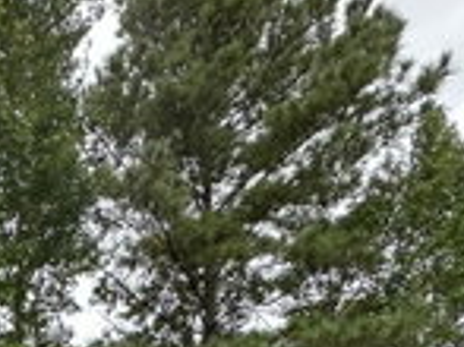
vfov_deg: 18.8
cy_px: 615
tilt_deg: +5.3
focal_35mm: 61
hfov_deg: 26.7
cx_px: -140
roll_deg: -0.2
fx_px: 817
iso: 80
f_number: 2.2
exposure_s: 1/99
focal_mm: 2.22
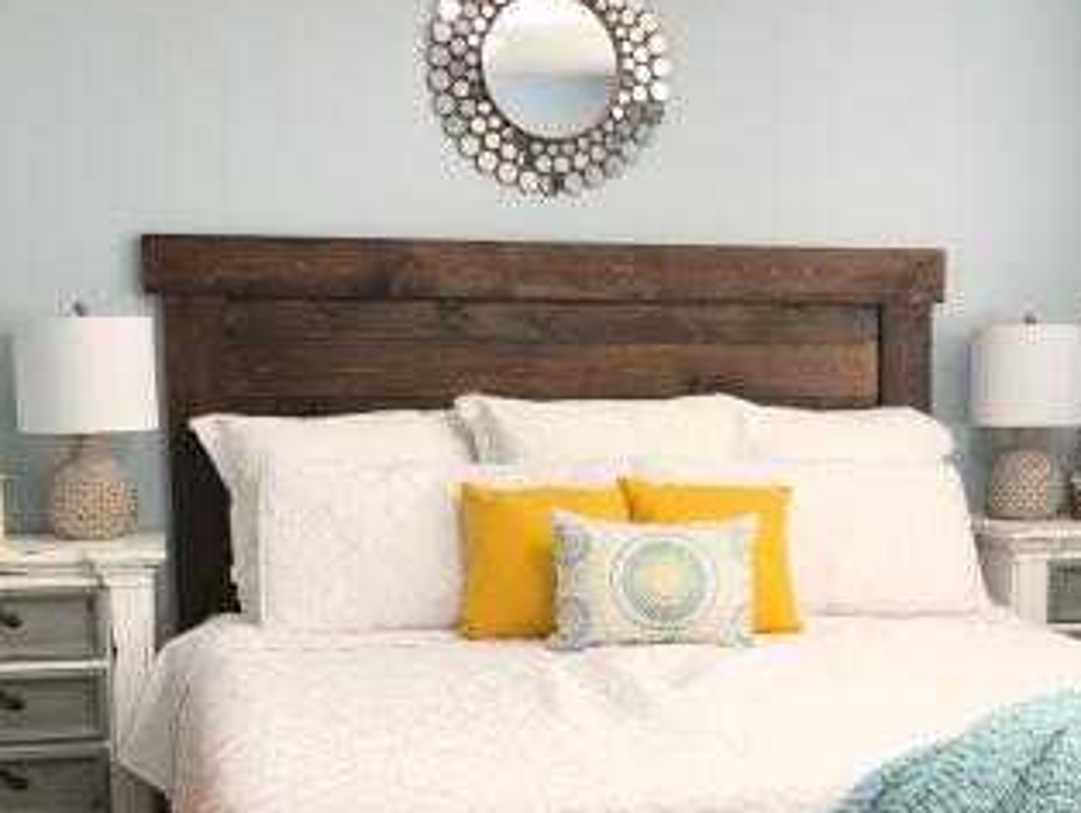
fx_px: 1781
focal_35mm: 57
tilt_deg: -9.0
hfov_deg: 33.6
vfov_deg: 25.4
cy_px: 620
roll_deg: +0.6
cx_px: 661
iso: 32
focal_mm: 4
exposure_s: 1/30
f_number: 1.8
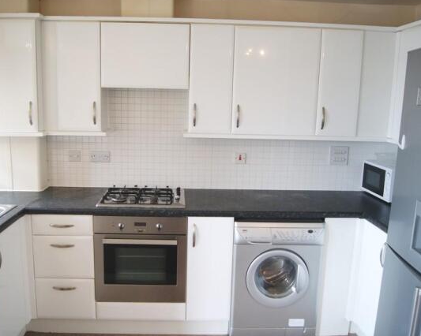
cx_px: 190
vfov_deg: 33.4
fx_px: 560
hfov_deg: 41.1
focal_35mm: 45
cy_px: 168
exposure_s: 1/50
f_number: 4.5
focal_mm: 26
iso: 200
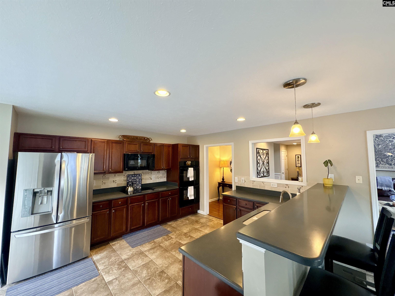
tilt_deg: +5.8
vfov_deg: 85.7
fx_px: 160
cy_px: 148
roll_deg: +1.8
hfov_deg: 102.1
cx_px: 198
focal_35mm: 14
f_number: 2.2
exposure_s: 1/60
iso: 250
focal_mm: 2.22
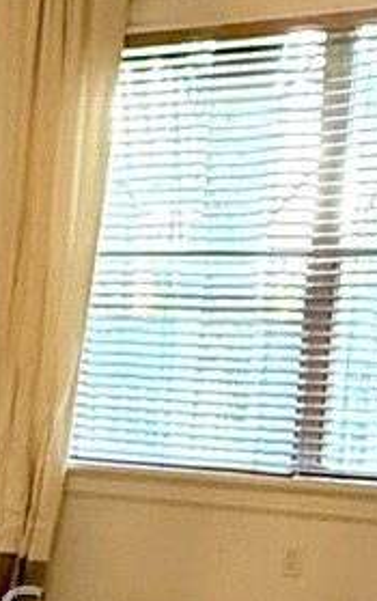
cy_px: 627
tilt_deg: -11.8
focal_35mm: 85
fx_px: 1394
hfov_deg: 14.9
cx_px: -78
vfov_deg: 23.2
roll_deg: -1.1
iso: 500
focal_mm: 2.22
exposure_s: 1/120
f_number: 2.2
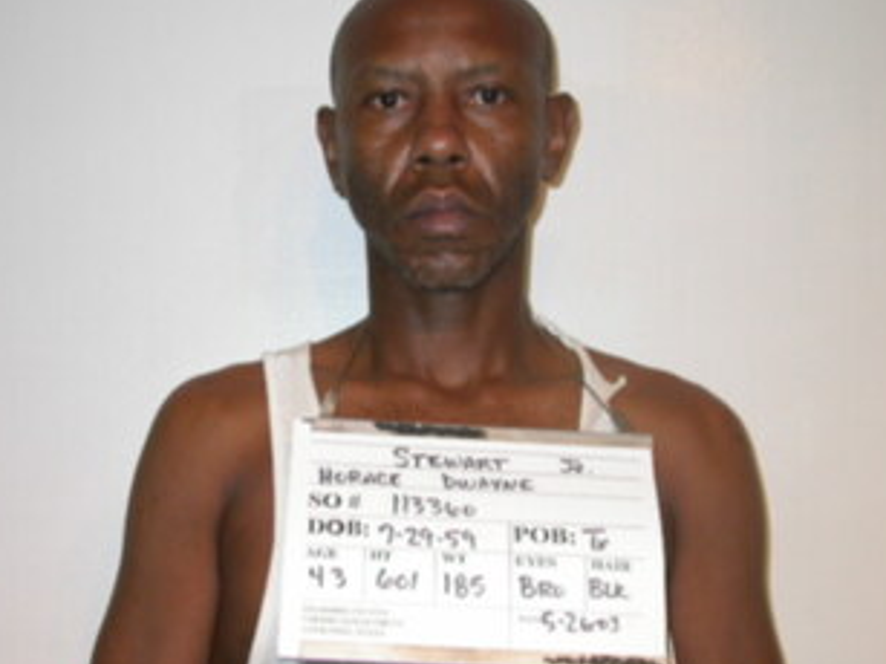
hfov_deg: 27.0
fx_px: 1842
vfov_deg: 20.4
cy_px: 316
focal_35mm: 72
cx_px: 411
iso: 100
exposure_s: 1/60.3
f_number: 3.2
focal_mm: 13.3
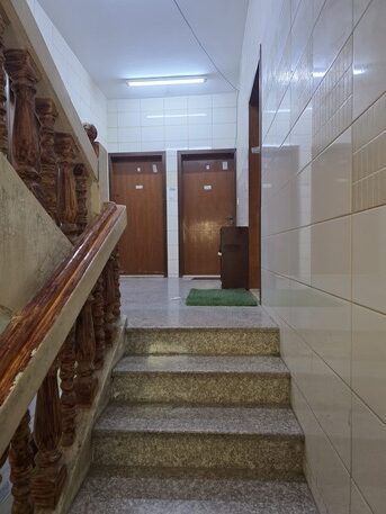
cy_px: 257
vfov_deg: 73.9
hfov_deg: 58.9
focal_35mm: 23
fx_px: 342
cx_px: 193
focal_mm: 6.3
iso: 500
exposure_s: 1/120
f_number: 1.7
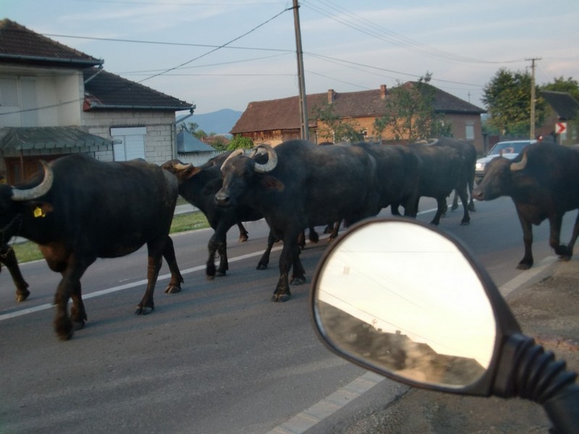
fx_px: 636
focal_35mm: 38
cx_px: 290
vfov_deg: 37.7
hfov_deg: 49.0
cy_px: 217
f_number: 3.9
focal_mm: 6.66
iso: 64
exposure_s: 1/100
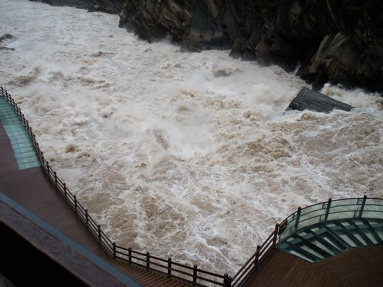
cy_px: 144
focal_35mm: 36
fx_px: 398
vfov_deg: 39.7
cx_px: 192
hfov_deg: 51.4
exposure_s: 1/237
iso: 64
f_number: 3.5
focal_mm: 6.3
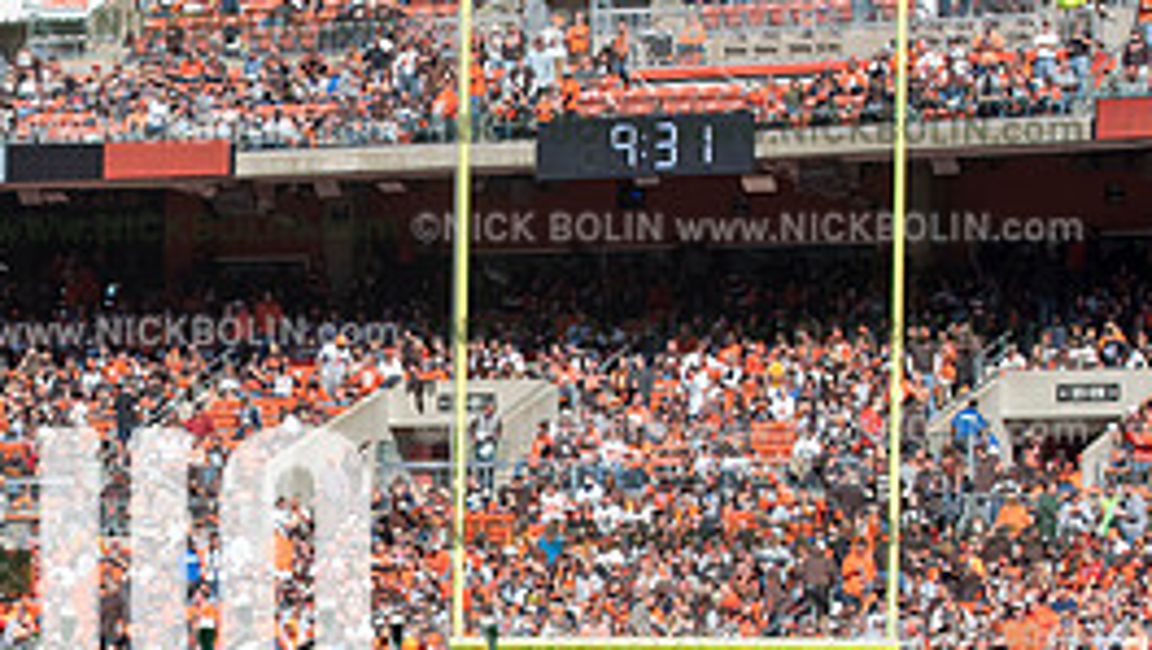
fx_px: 4922
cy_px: 635
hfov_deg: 13.2
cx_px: 61
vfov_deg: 7.5
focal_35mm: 161
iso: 400
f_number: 5
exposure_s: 1/2000
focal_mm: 70
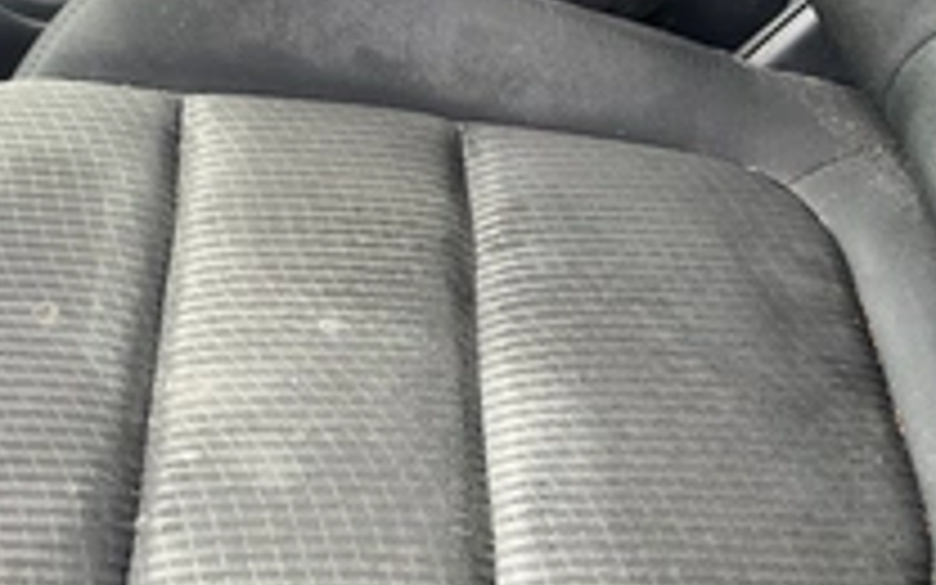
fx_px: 1505
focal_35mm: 59
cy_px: 364
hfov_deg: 34.5
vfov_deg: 21.9
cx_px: 464
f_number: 1.8
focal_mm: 3
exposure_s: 1/122
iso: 32
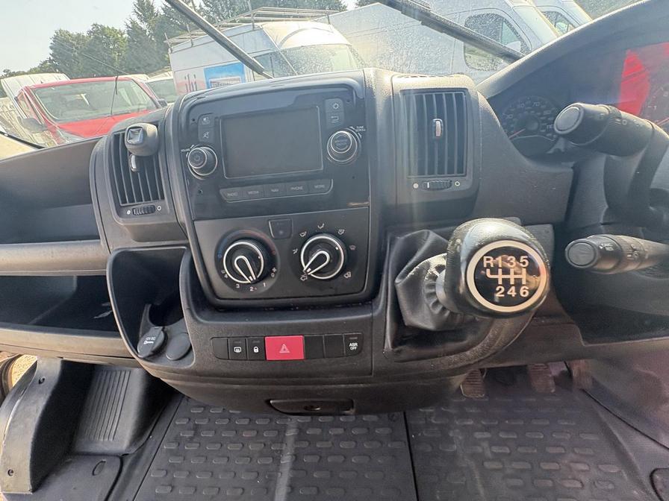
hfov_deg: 102.1
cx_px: 334
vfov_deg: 85.7
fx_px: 271
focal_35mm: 14
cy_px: 250
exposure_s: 1/143
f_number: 2.2
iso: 100
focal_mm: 2.22
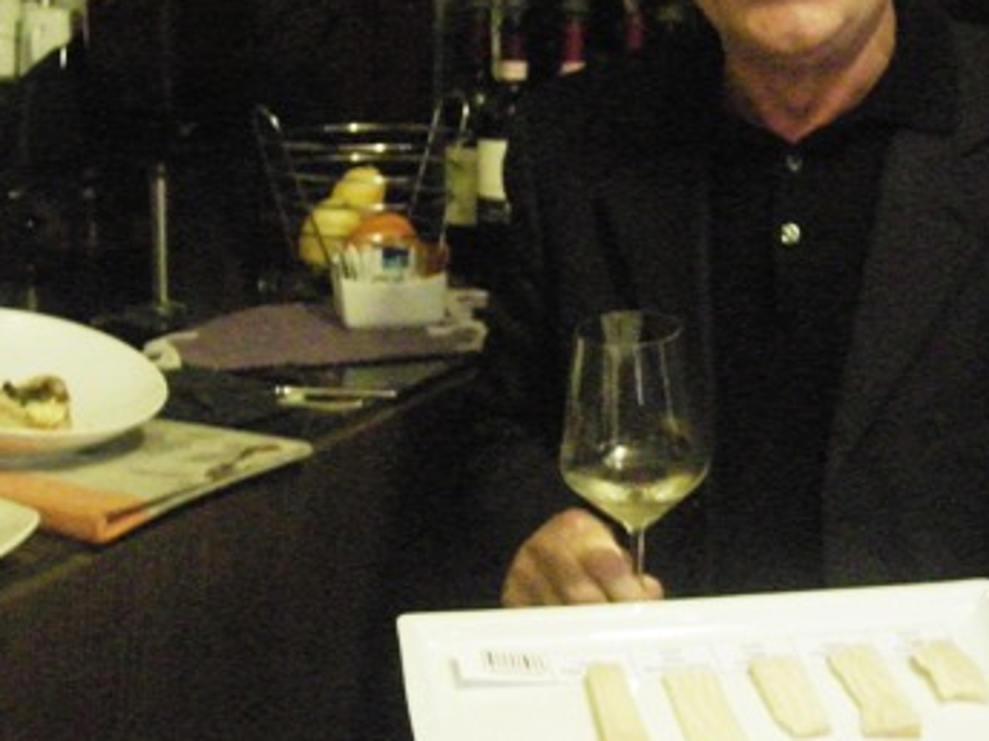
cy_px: 215
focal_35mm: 67
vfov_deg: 21.8
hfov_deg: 28.8
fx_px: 1914
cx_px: 658
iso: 1600
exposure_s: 1/30
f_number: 2.7
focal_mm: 7.5
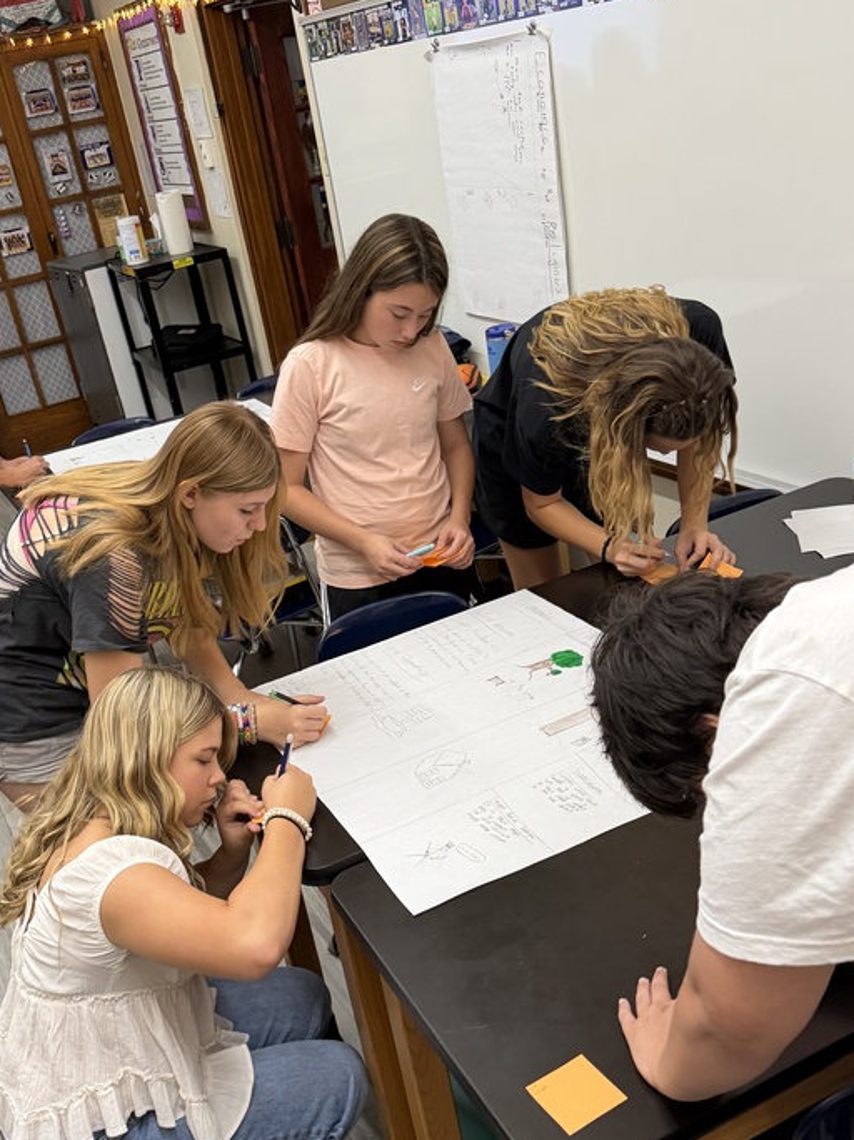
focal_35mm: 36
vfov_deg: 51.3
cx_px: 384
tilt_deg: -27.6
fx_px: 1185
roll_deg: +11.2
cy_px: 629
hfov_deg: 39.6
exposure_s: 1/60
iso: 320
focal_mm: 6.76
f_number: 1.78
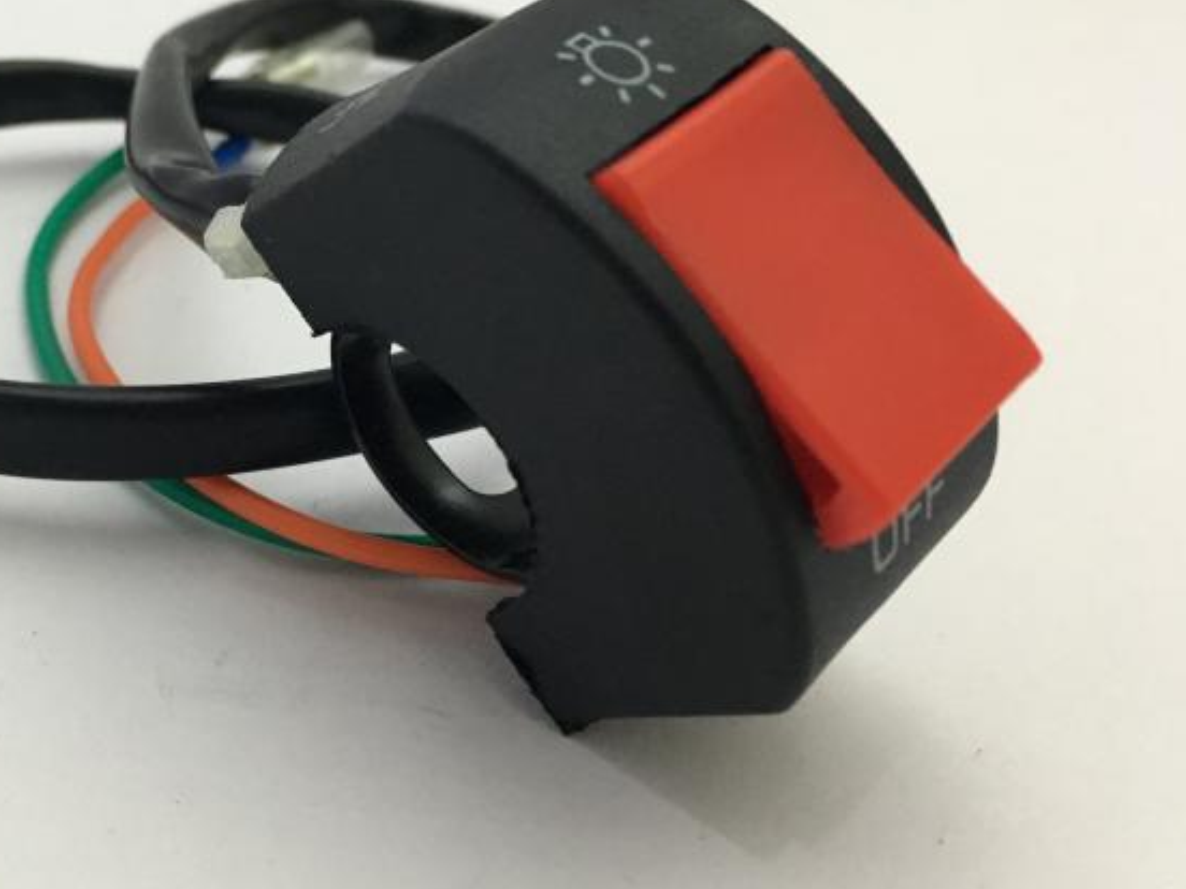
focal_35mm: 42
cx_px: 348
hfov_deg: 43.8
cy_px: 382
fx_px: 1439
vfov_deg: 34.3
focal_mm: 4.15
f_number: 2.2
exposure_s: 1/30
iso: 200
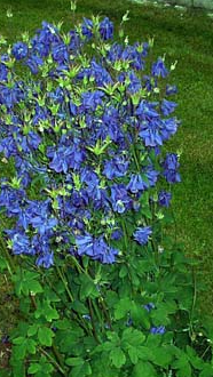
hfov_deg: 22.7
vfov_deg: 39.8
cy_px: 192
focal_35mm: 52
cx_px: 39
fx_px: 521
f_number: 4.3
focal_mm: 5.8
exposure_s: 1/500
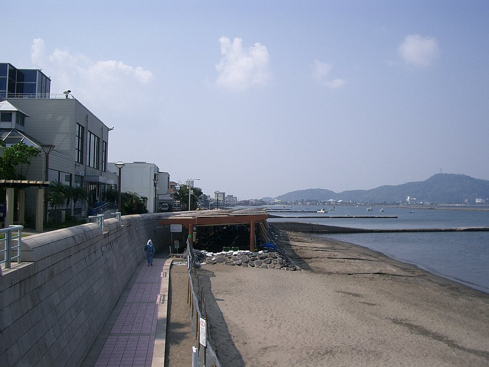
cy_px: 184
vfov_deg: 40.7
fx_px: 494
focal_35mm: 35
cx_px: 244
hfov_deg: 52.6
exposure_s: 1/640
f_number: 4.3
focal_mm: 5.8
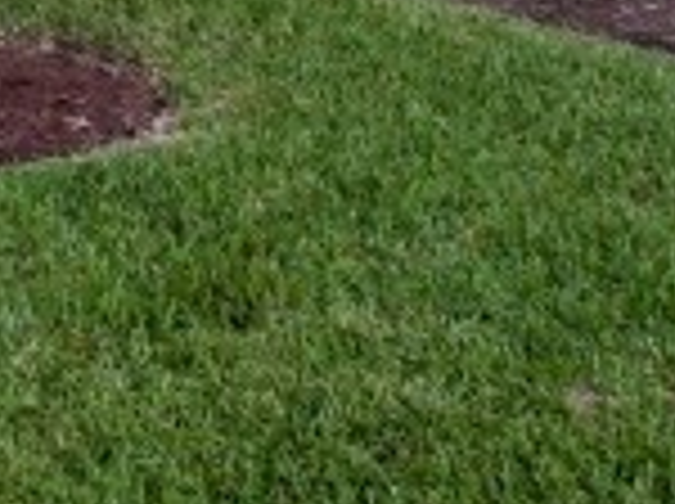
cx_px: 306
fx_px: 3193
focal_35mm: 164
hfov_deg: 12.1
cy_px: -891
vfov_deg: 8.0
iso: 130
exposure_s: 1/3200
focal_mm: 6.72
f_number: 1.7
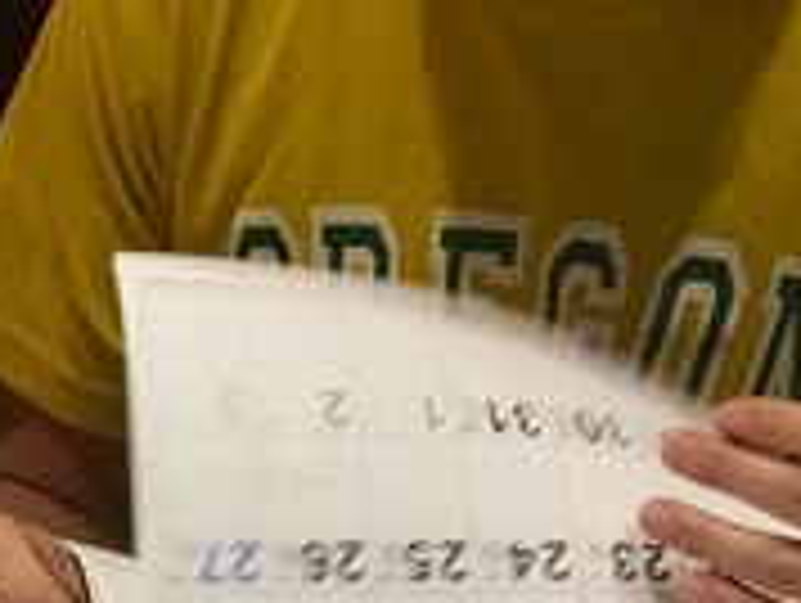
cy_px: 702
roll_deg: -0.9
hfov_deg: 14.0
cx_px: -454
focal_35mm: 130
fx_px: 3012
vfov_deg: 11.2
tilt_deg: -21.6
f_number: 2.2
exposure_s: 1/15
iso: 32
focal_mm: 4.15
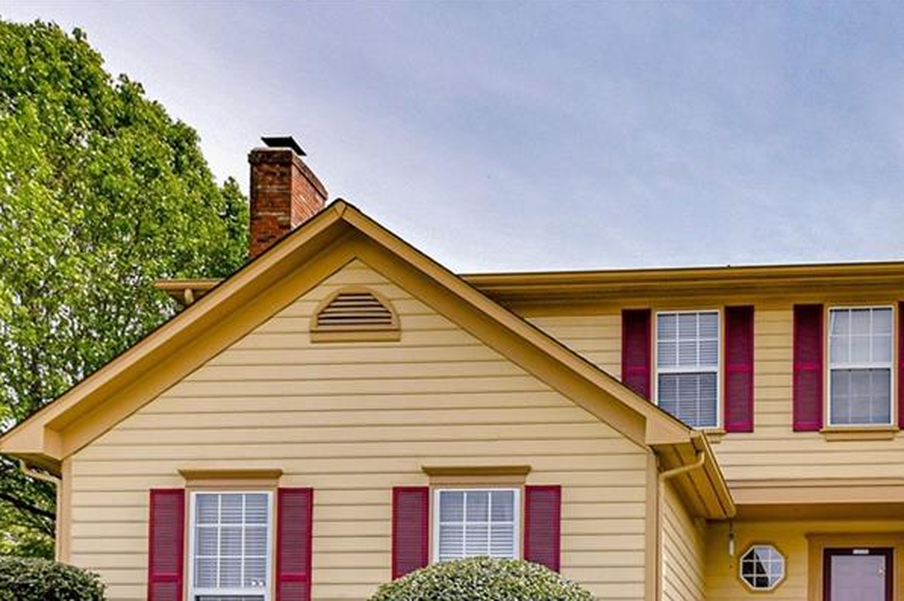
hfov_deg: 70.2
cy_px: 512
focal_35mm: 24
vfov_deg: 48.8
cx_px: 645
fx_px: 602
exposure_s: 1/1600
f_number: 9
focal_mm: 14
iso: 1250
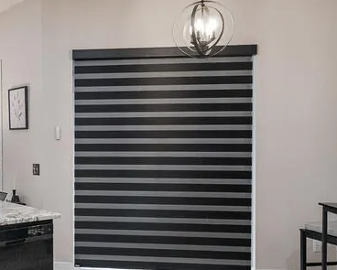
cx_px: 62
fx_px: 379
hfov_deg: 45.2
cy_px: 178
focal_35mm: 38
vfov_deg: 38.8
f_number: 4
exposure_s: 1/30
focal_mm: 7
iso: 3200
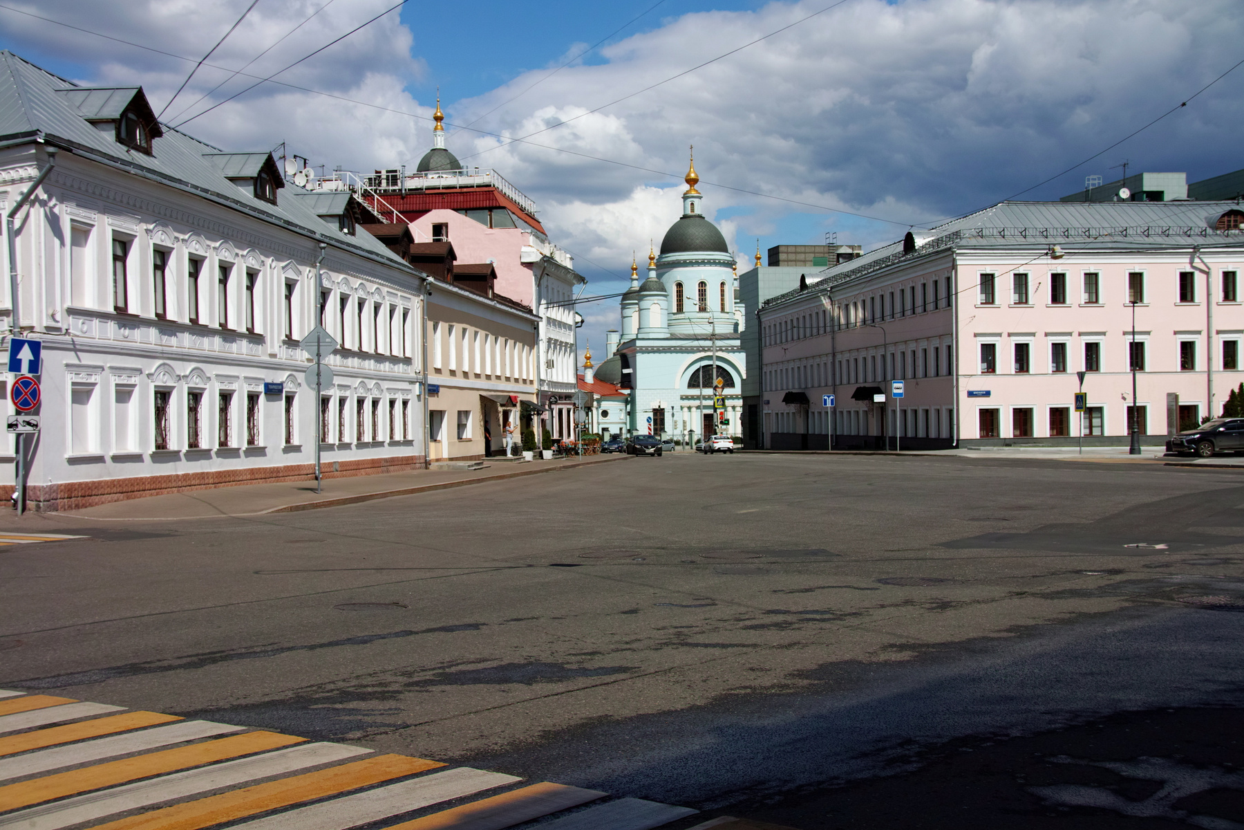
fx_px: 1503
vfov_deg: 30.8
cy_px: 415
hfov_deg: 45.0
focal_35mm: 44
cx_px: 622
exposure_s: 1/1000
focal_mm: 29
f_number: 6.3
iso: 100
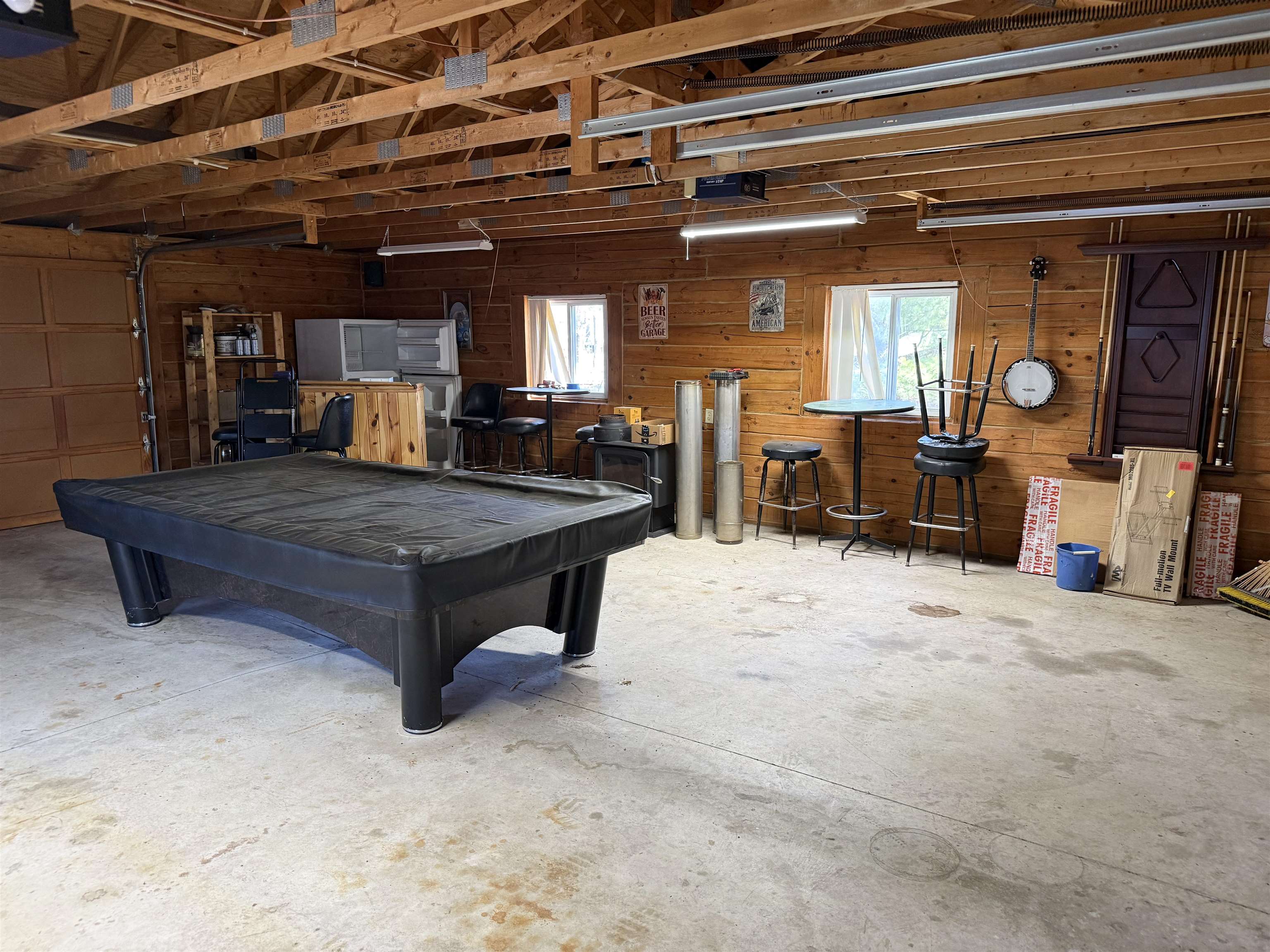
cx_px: 635
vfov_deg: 56.8
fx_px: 881
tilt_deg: -9.9
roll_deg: +0.0
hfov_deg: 71.6
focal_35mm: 24
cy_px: 476
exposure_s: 1/60
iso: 250
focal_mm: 6.76
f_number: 1.78
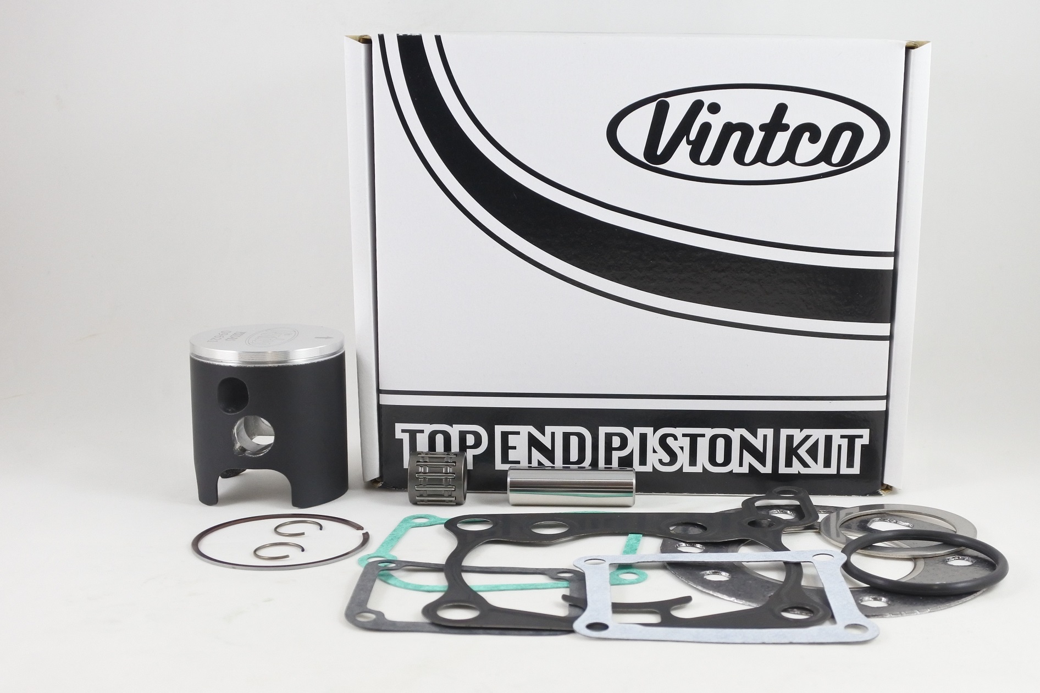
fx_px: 1098
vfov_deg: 35.0
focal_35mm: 38
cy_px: 346
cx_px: 520
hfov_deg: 50.7
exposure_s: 1/125
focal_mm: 14.3
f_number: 4
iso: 560
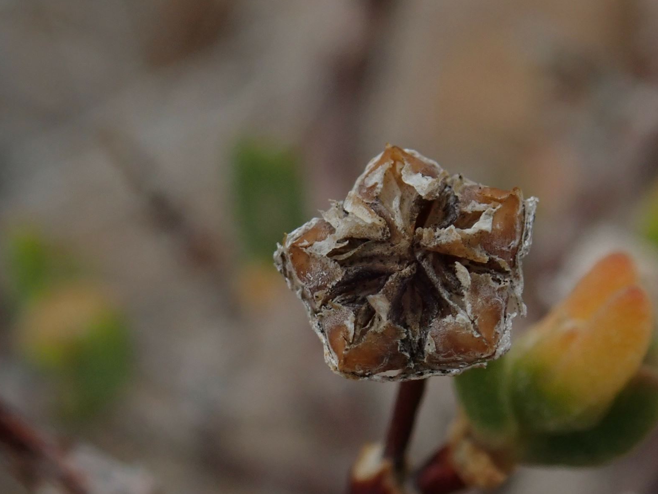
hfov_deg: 15.4
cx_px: 413
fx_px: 2433
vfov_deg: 11.6
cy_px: 268
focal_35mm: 128
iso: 320
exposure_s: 1/400
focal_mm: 18
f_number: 6.3
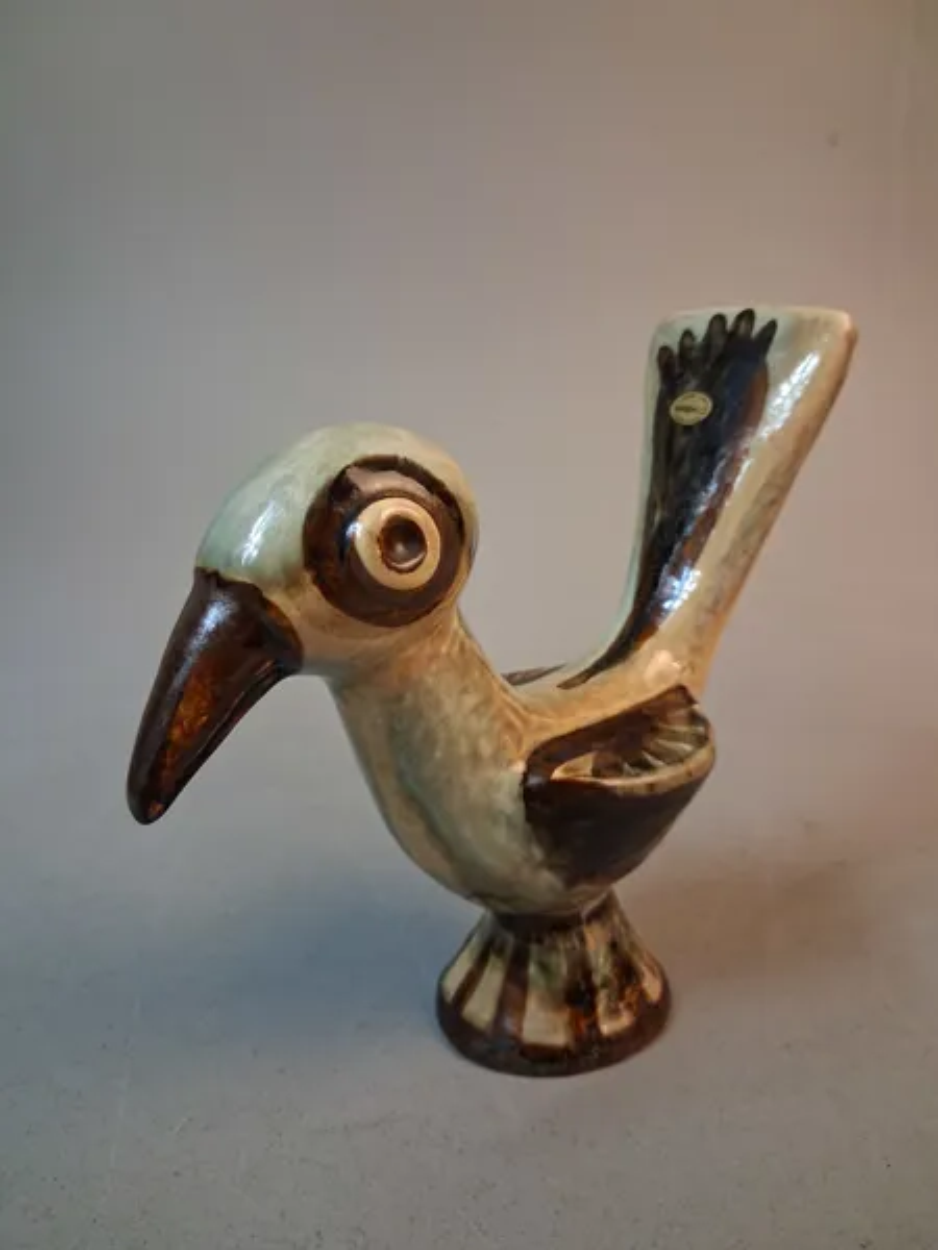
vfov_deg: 65.3
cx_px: 469
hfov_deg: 51.4
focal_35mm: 27
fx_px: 976
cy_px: 625
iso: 250
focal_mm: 4
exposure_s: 1/50
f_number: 1.8
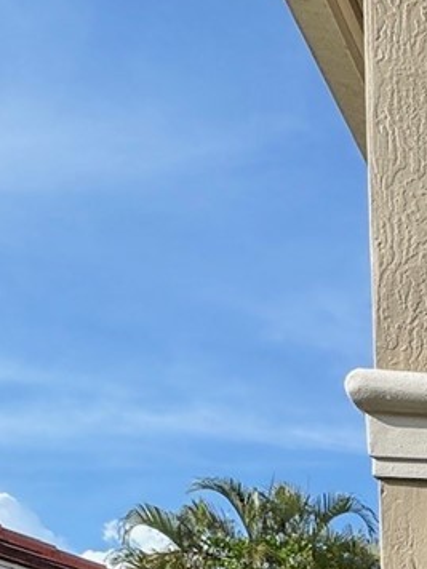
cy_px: 850
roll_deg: +1.3
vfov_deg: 24.2
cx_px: 932
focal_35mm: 63
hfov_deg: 16.0
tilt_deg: -0.7
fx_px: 1036
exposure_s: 1/1217
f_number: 2.2
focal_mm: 2.22
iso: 40
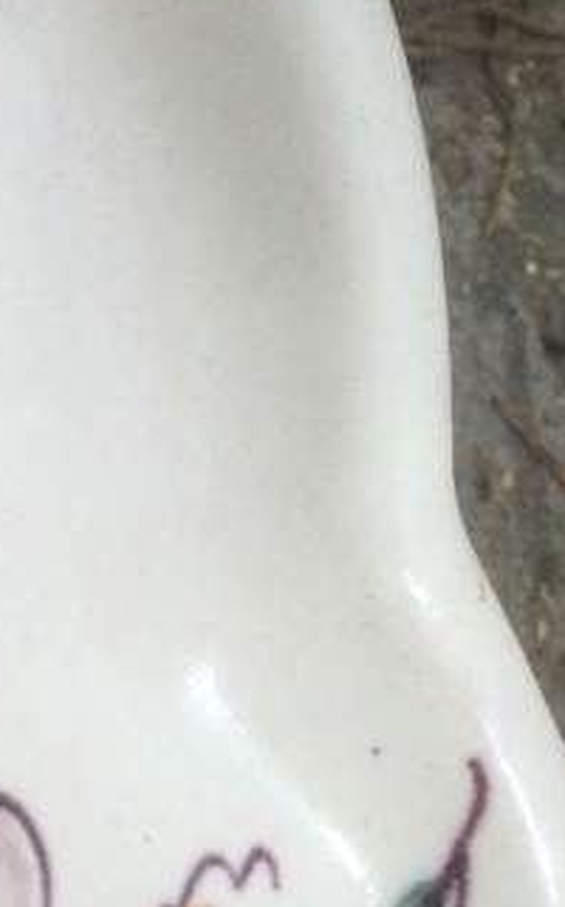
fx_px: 3037
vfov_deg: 14.9
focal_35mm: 123
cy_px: 1616
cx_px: -308
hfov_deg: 10.2
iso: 25
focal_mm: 3.3
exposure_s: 1/2331
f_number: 2.4
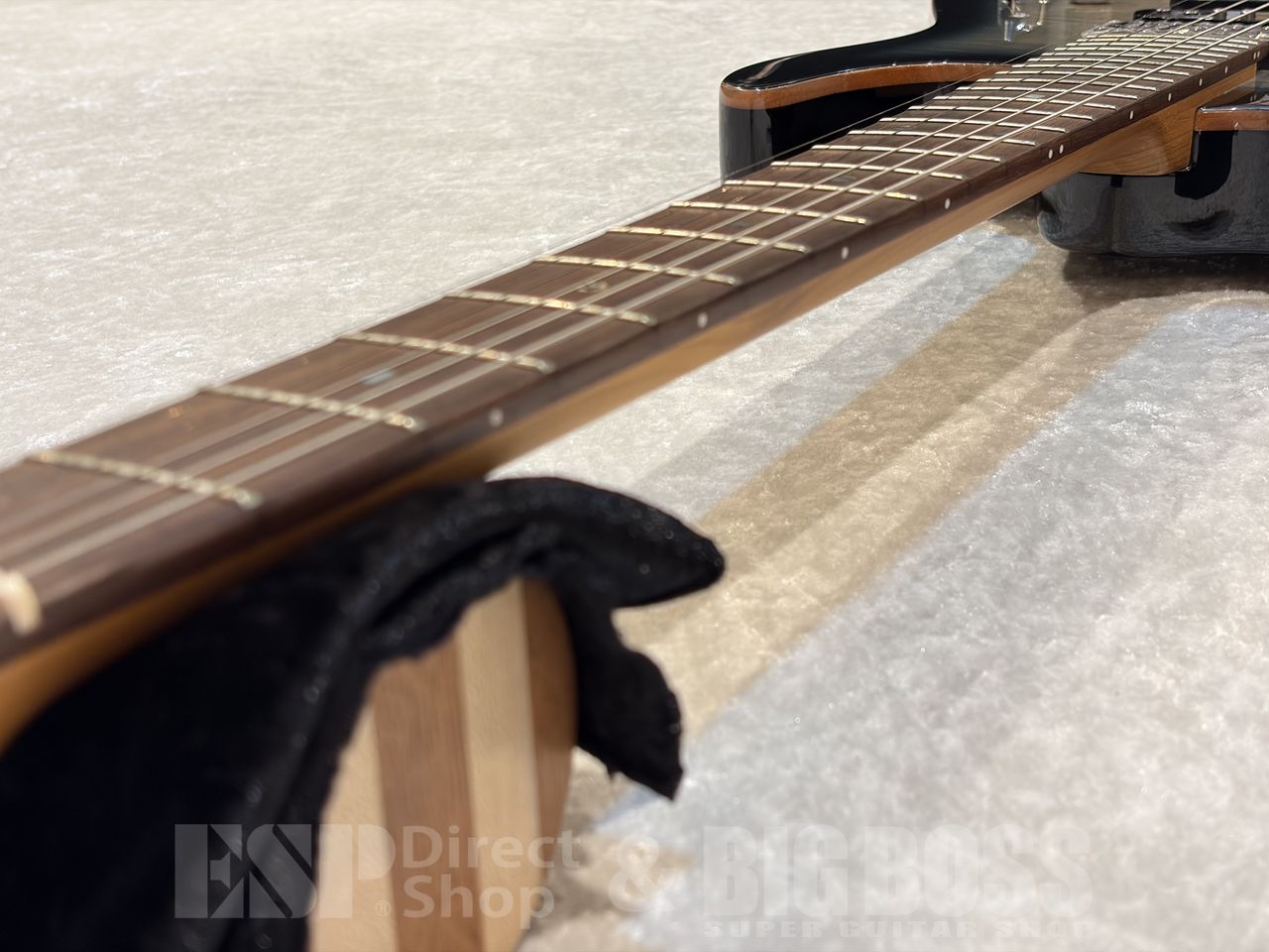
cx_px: 634
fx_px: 1906
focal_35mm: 52
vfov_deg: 28.0
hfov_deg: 36.8
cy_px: 476
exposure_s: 1/60
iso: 125
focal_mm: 5.96
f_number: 1.6
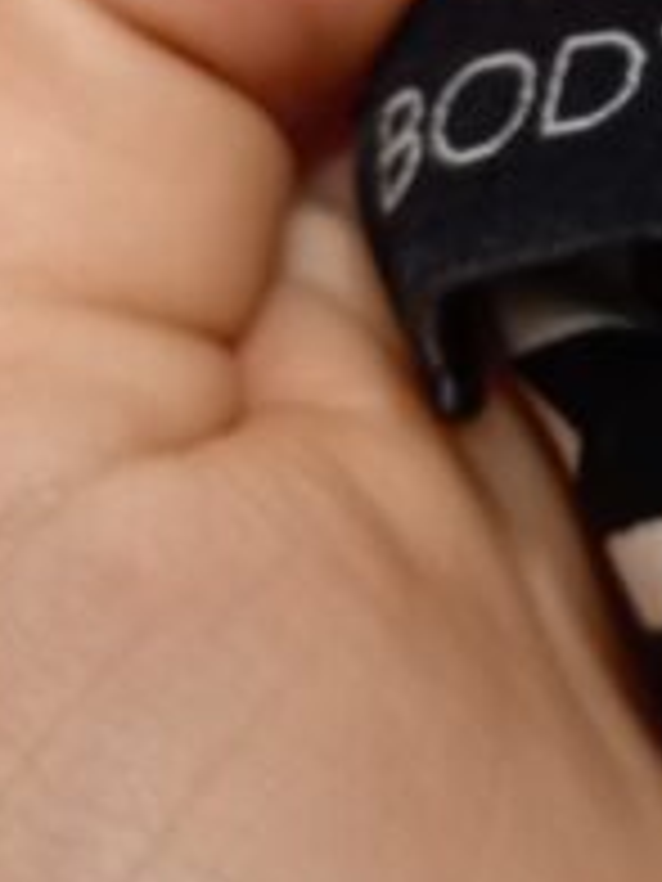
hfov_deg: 13.2
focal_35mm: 102
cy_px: -284
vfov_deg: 17.9
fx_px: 2601
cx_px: 1148
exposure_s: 1/33.3
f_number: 2
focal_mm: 4.6
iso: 250
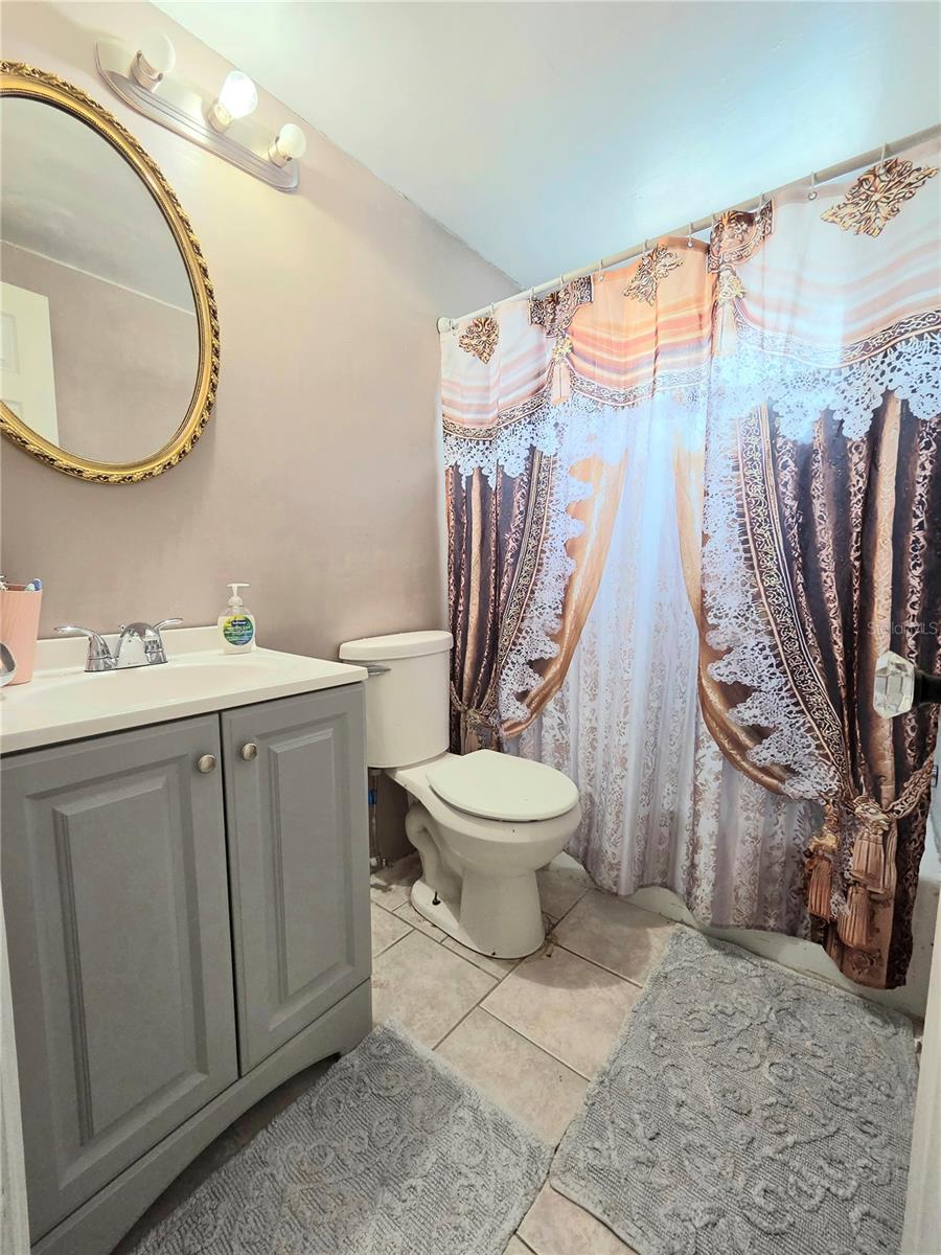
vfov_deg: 106.2
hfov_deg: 89.9
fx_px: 471
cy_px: 628
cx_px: 470
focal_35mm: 13
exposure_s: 1/60.2
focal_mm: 2.2
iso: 200
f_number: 2.2
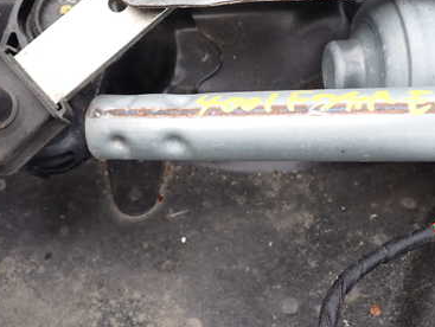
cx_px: 229
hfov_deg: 38.9
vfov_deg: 29.5
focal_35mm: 49
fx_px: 616
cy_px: 101
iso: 125
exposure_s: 1/125
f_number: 2.3
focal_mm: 5.4
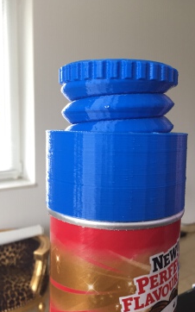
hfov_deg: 37.1
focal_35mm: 34
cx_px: 117
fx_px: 289
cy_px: 157
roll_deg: -1.5
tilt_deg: -6.1
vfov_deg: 56.7
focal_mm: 4.15
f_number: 2.2
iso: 80
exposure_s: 1/33
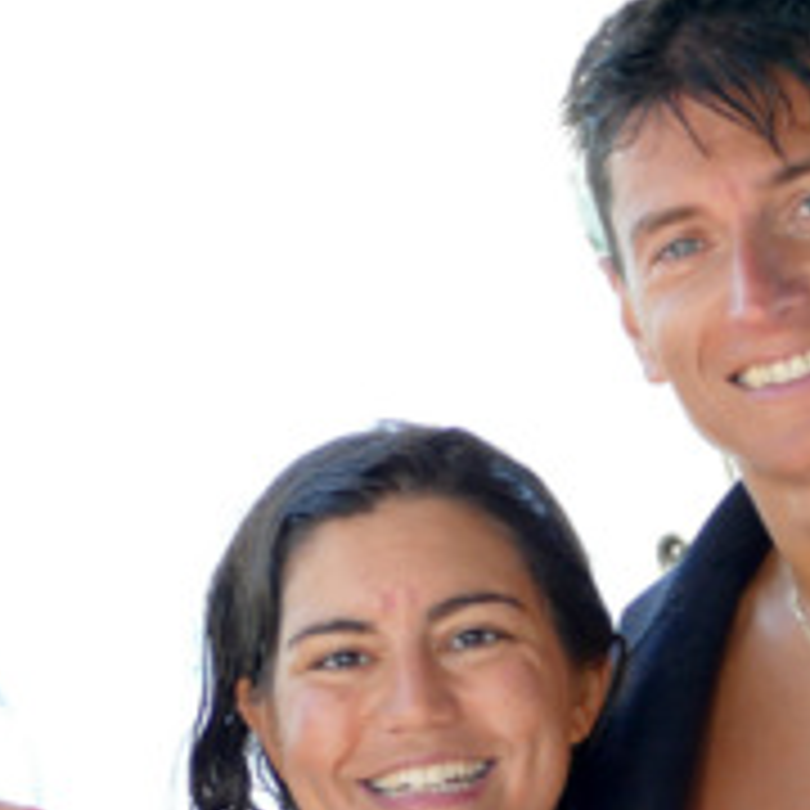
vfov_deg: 12.2
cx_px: -18
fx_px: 3759
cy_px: 709
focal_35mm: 142
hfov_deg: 12.1
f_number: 3.3
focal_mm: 18.17
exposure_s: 1/200
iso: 125
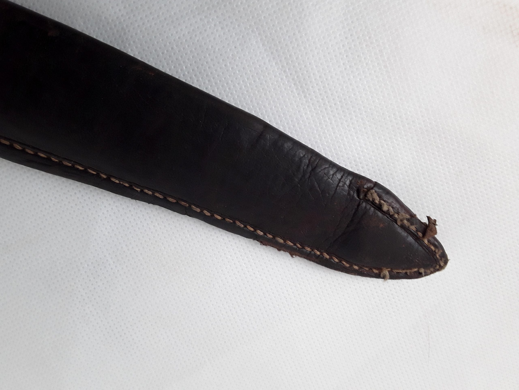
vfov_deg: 51.4
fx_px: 405
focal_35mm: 27
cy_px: 195
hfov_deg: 65.3
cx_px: 260
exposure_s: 1/50
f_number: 1.9
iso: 50
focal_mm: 2.91
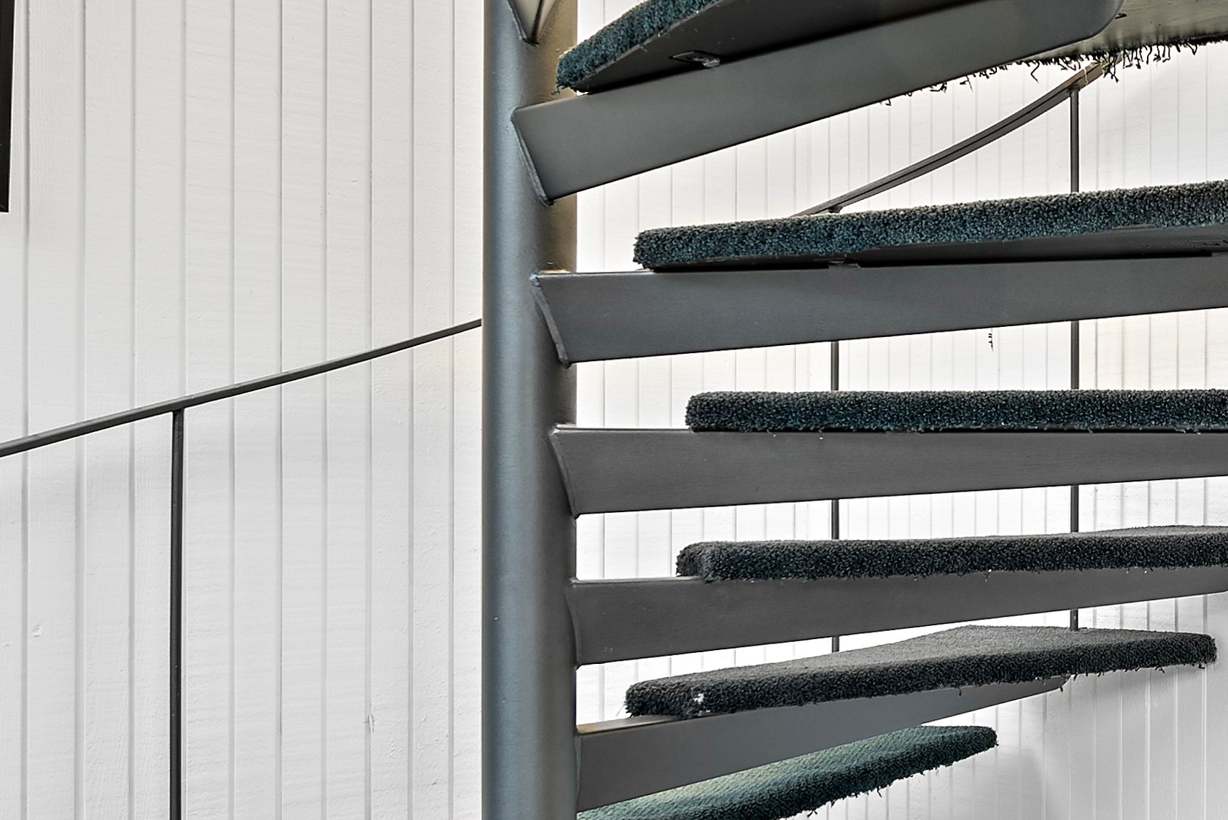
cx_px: 1375
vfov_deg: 27.0
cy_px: 462
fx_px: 1706
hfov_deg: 33.9
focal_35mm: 50
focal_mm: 14
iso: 125
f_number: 7.1
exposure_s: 1/1.25
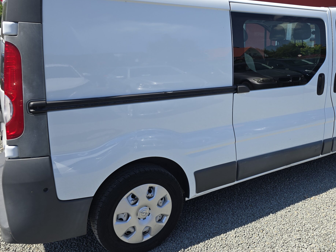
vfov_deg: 43.8
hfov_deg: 55.4
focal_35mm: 32
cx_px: 228
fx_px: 311
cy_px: 94
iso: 12
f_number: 1.7
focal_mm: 6.3
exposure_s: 1/535
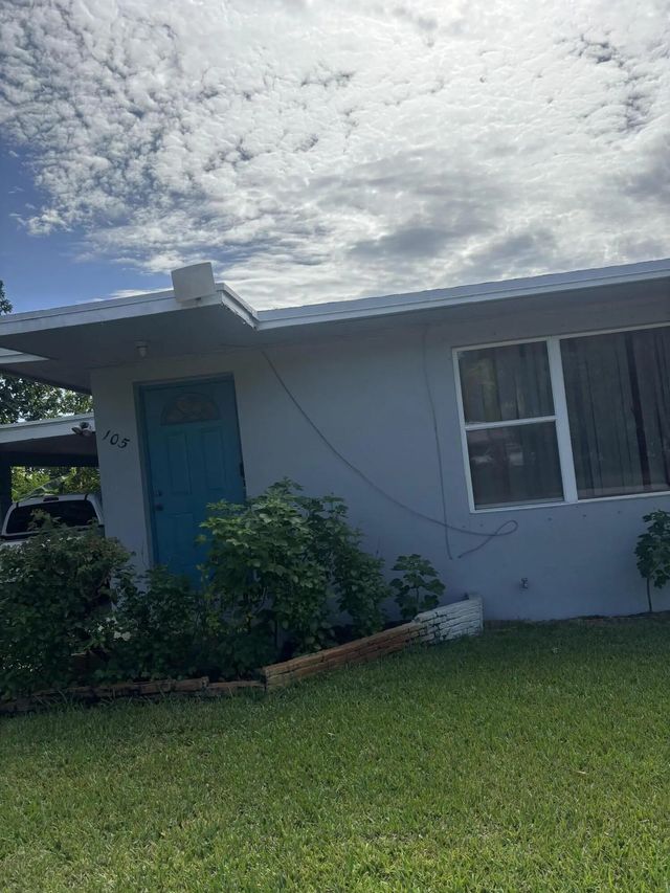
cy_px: 446
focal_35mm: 26
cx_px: 335
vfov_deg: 67.3
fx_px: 671
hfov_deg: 53.1
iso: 50
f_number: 1.6
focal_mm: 5.96
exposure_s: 1/5076
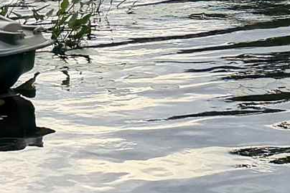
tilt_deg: -4.6
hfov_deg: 10.8
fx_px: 1530
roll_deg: +0.6
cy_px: -100
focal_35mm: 190
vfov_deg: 7.1
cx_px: 270
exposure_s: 1/3584
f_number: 1.78
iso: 100
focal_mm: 6.76
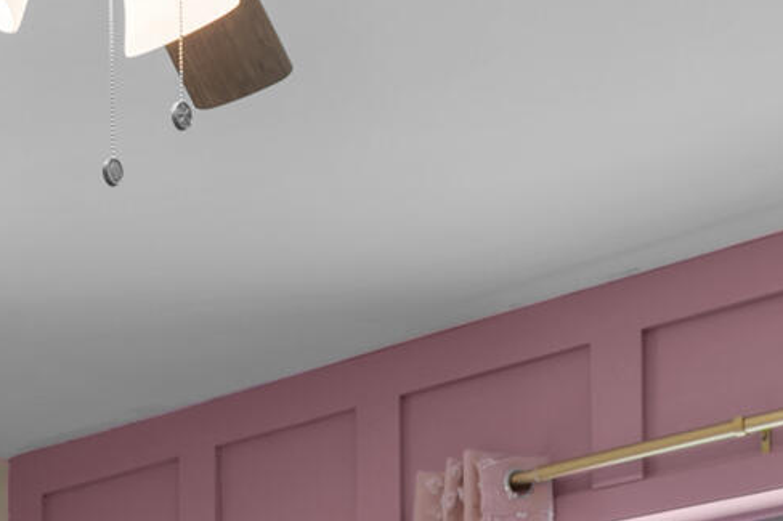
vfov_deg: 14.0
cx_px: -156
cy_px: 1049
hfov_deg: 22.8
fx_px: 1783
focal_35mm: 82
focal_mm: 16
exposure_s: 1/30
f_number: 4.5
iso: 250
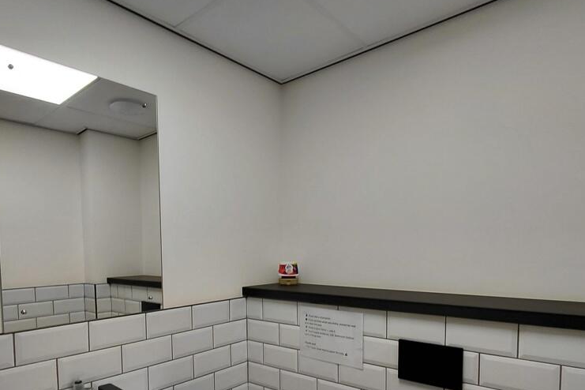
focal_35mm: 23
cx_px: 291
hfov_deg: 76.1
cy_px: 279
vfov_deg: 53.3
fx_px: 374
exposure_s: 1/100
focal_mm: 1.64
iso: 40
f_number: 2.2
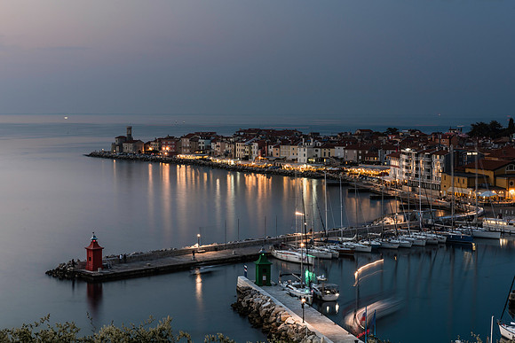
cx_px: 258
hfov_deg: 30.5
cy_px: 172
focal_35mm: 66
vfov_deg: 20.6
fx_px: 944
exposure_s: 30
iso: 100
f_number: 11
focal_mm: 66
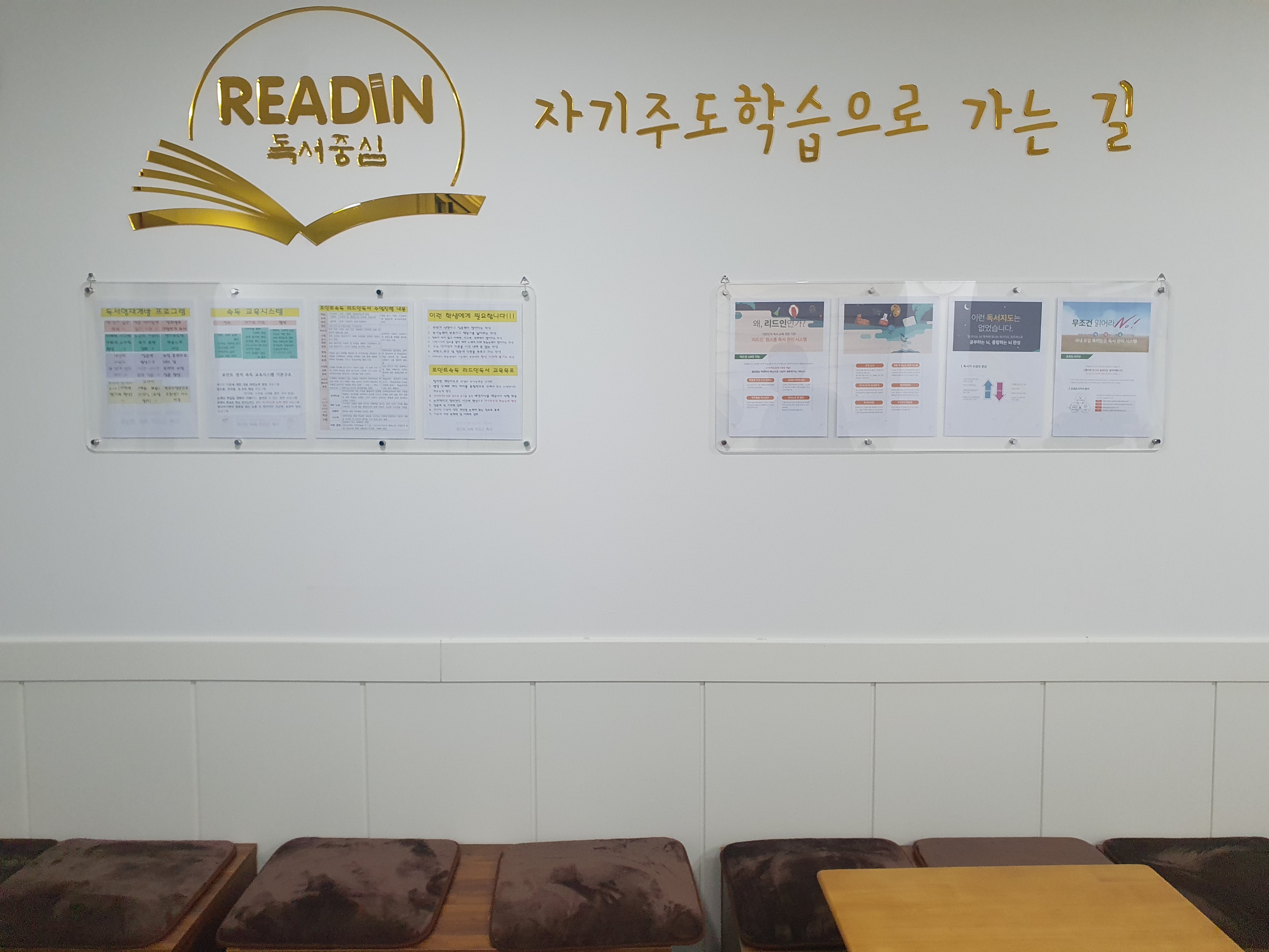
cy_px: 476
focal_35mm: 26
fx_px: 953
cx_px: 634
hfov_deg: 67.3
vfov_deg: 53.1
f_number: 2.4
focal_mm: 4.32
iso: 250
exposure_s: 1/120
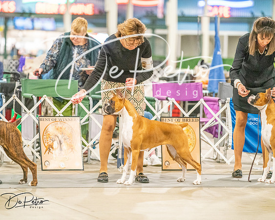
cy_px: 110
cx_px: 138
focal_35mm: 175
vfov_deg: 8.8
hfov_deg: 11.1
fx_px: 1420
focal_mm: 155
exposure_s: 1/250
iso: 6400
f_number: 3.5
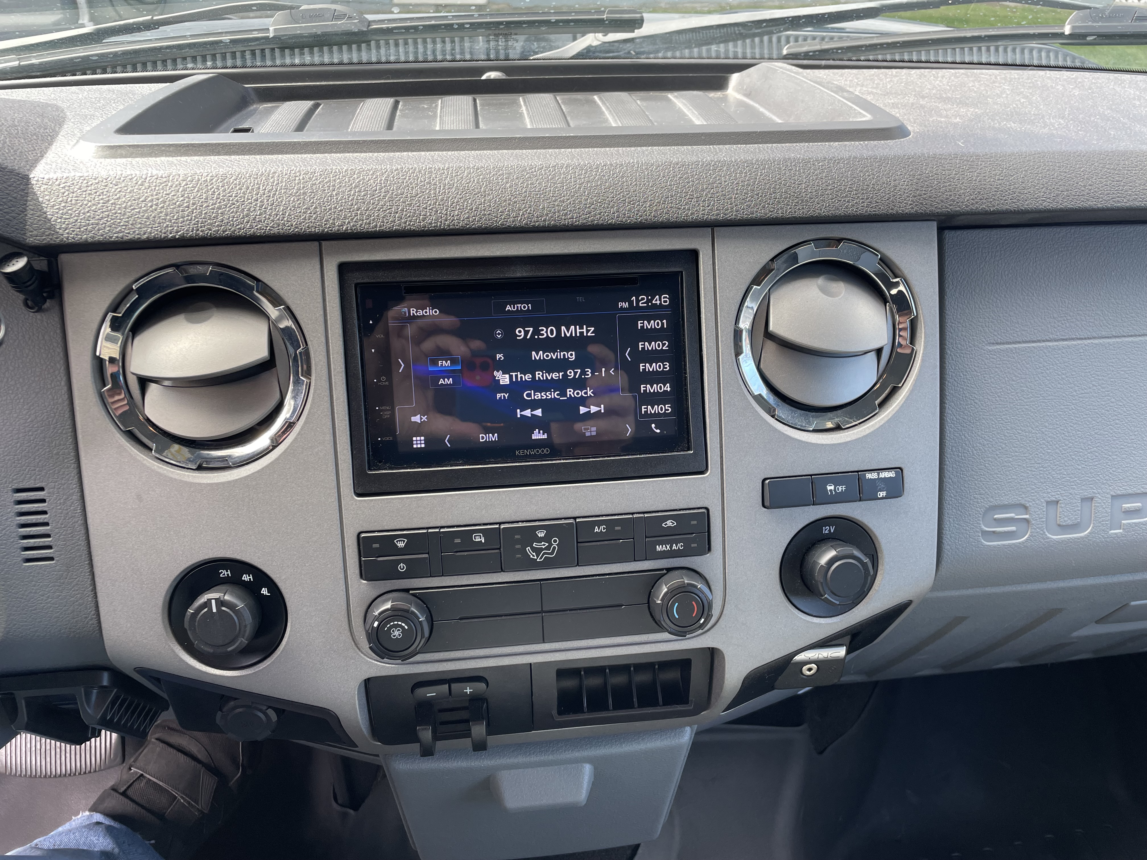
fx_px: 862
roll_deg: -1.7
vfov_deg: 53.1
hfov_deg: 67.3
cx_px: 574
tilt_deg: -34.8
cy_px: 430
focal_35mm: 26
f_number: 1.6
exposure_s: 1/121
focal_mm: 4.2
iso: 40
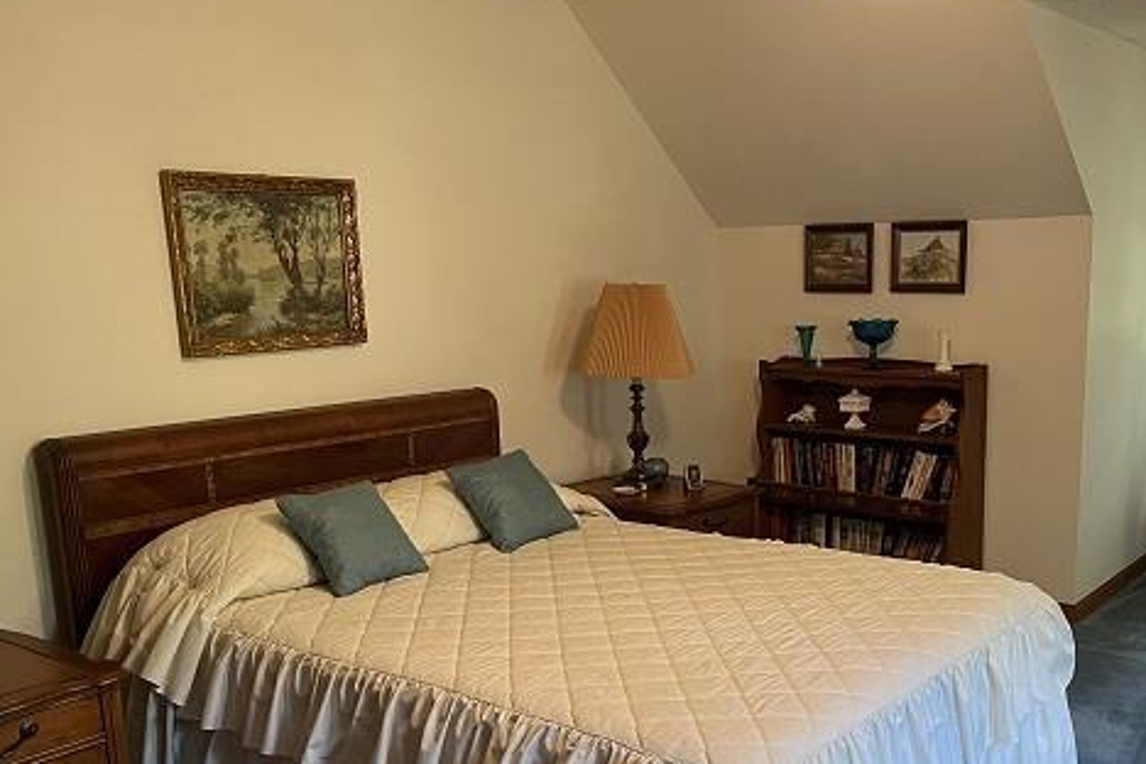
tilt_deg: -11.9
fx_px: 1178
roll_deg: +0.8
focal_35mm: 37
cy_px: 517
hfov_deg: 51.3
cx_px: 725
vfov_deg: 35.5
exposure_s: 1/60
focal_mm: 5.1
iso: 320
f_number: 1.6
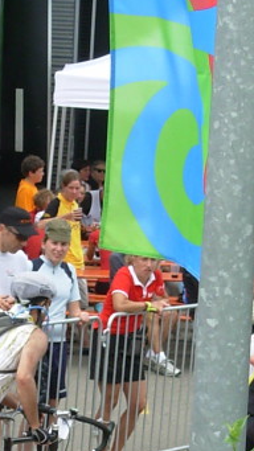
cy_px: 414
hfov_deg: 4.9
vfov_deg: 8.6
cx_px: 169
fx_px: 2979
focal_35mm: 249
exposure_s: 1/418
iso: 50
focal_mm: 12.5
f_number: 3.6
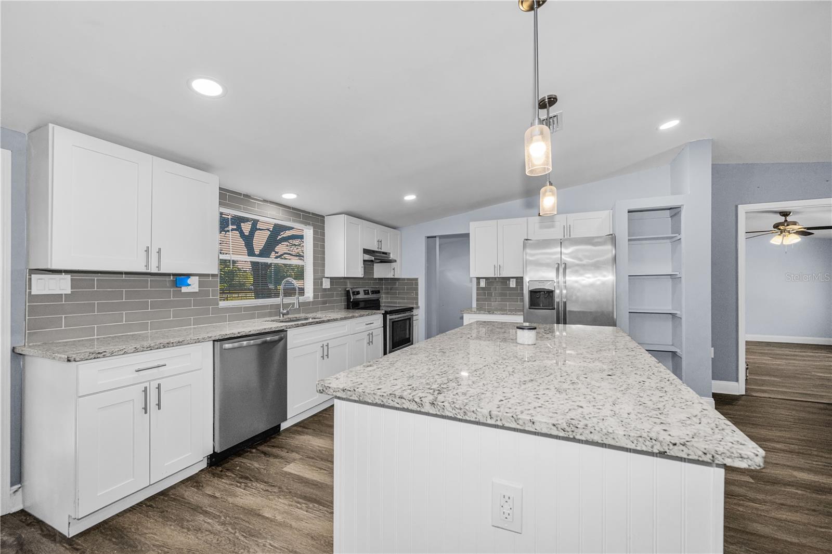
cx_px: 416
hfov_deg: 104.3
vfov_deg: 81.2
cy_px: 277
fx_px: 323
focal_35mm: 14
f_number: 8
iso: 250
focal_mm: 14
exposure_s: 1/60
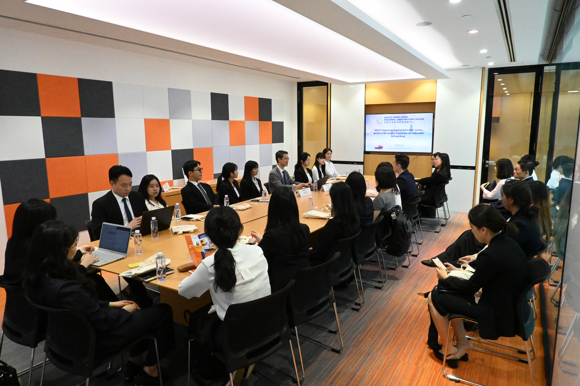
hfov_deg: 73.7
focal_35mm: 24
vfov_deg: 53.1
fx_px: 387
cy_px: 193
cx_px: 290
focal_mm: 16
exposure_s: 1/250
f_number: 7.1
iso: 11400
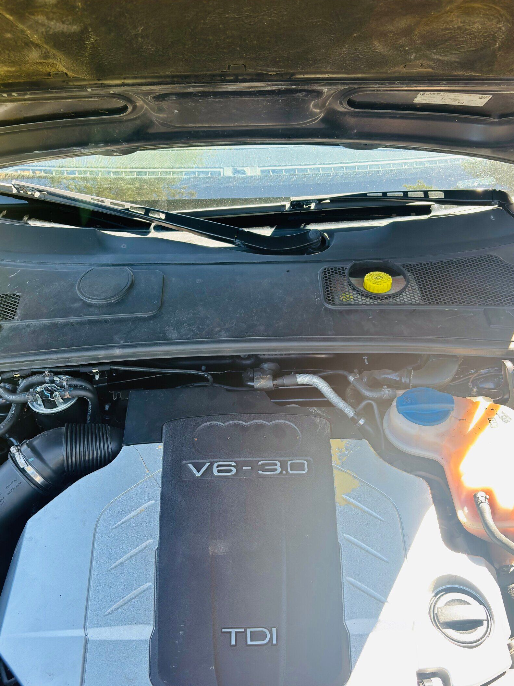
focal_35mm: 32
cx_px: 254
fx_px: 634
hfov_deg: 44.1
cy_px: 366
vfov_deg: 56.8
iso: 40
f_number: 1.6
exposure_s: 1/121
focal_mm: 5.96
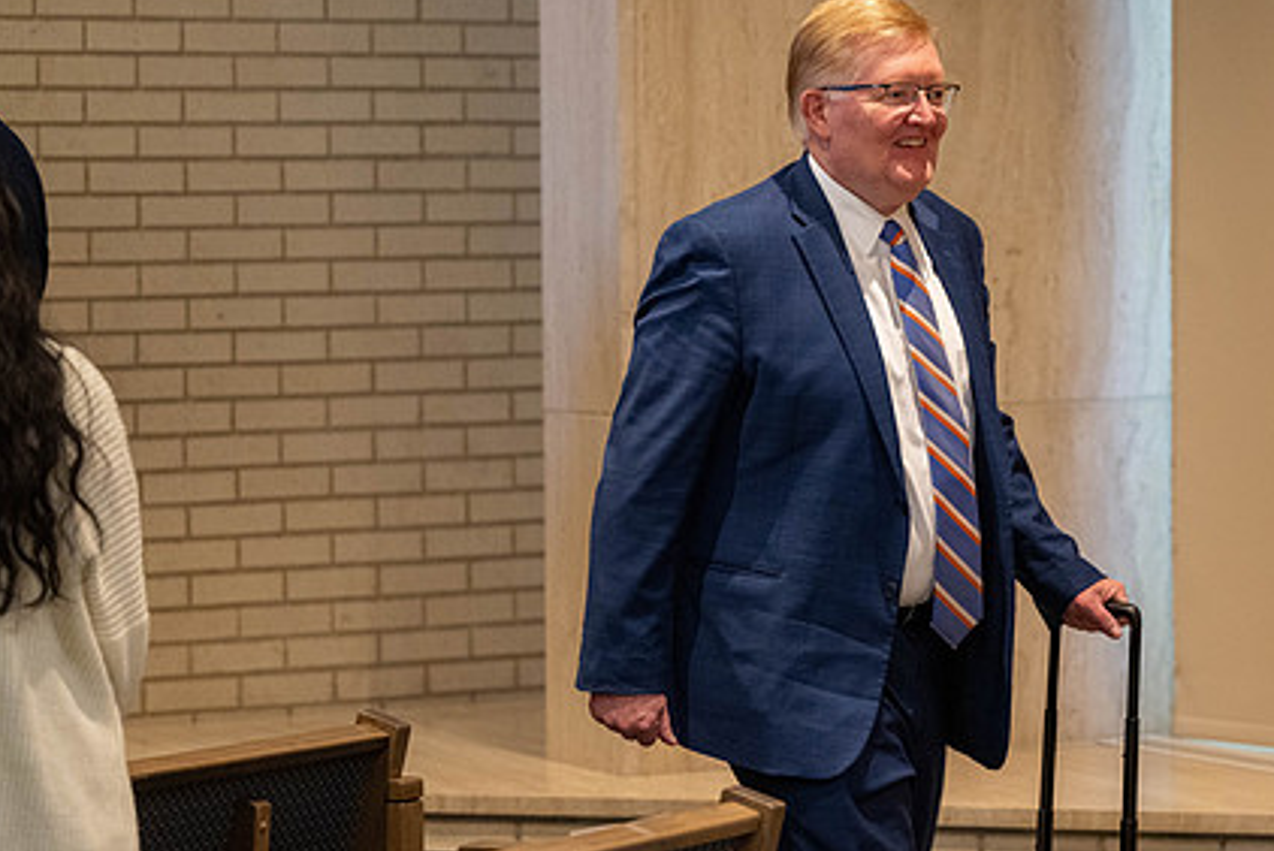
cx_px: 860
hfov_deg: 16.3
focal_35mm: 125
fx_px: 4426
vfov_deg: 11.0
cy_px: 400
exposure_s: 1/250
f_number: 2.8
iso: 3200
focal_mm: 91
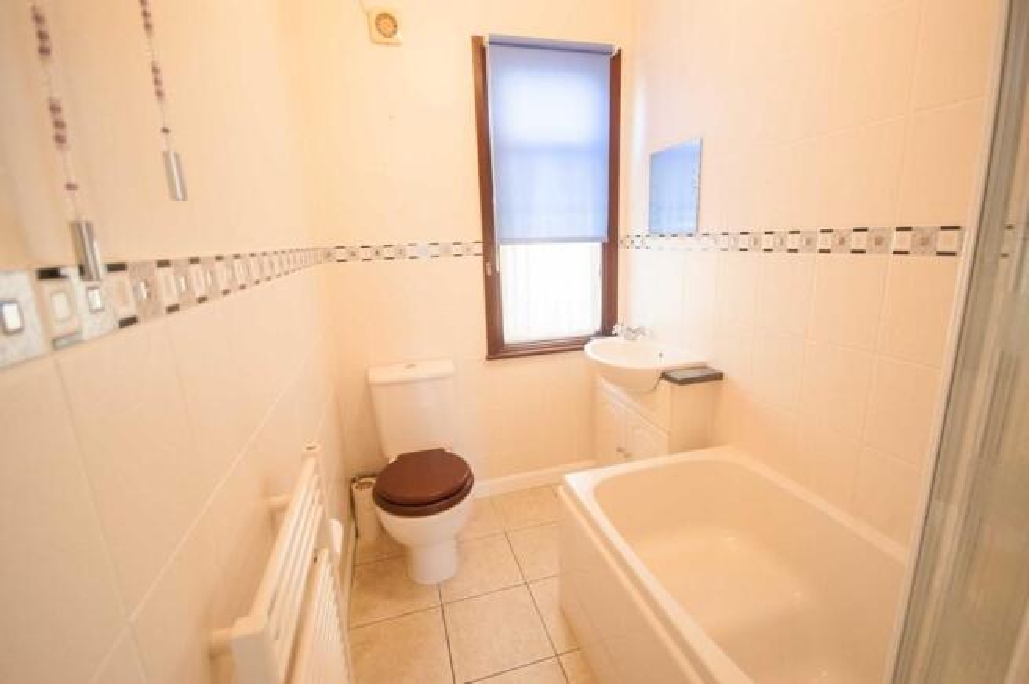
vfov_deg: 77.2
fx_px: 428
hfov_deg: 100.4
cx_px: 514
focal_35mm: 15
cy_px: 342
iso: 560
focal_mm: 10
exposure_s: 1/30
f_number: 4
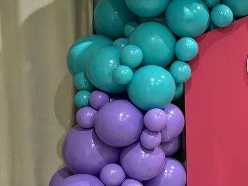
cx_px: 281
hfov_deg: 28.1
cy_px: 92
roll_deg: -1.3
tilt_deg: -10.2
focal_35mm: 62
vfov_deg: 23.6
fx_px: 444
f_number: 1.6
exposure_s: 1/50
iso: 320
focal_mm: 5.96
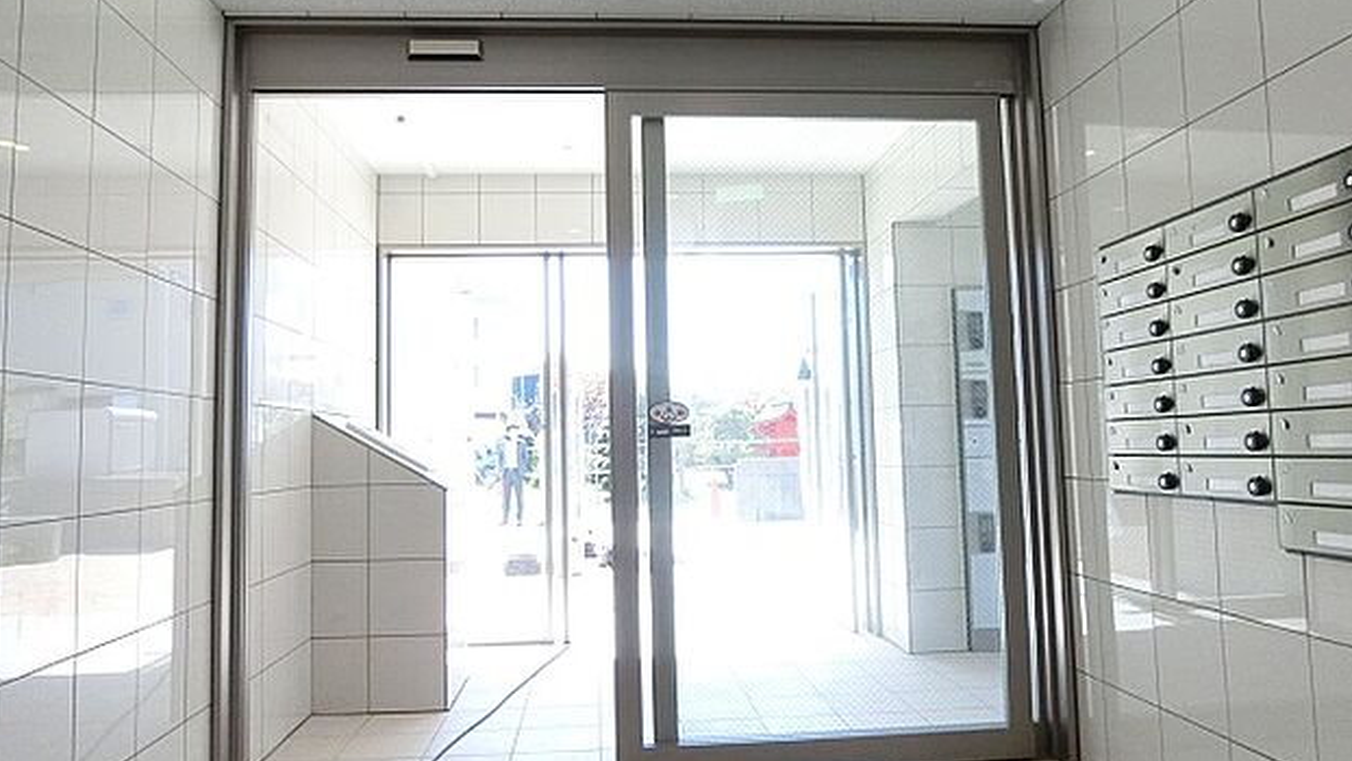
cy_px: 351
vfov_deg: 41.5
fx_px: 1004
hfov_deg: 67.9
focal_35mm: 28
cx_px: 676
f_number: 3.5
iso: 800
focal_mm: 4.5
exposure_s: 1/1000
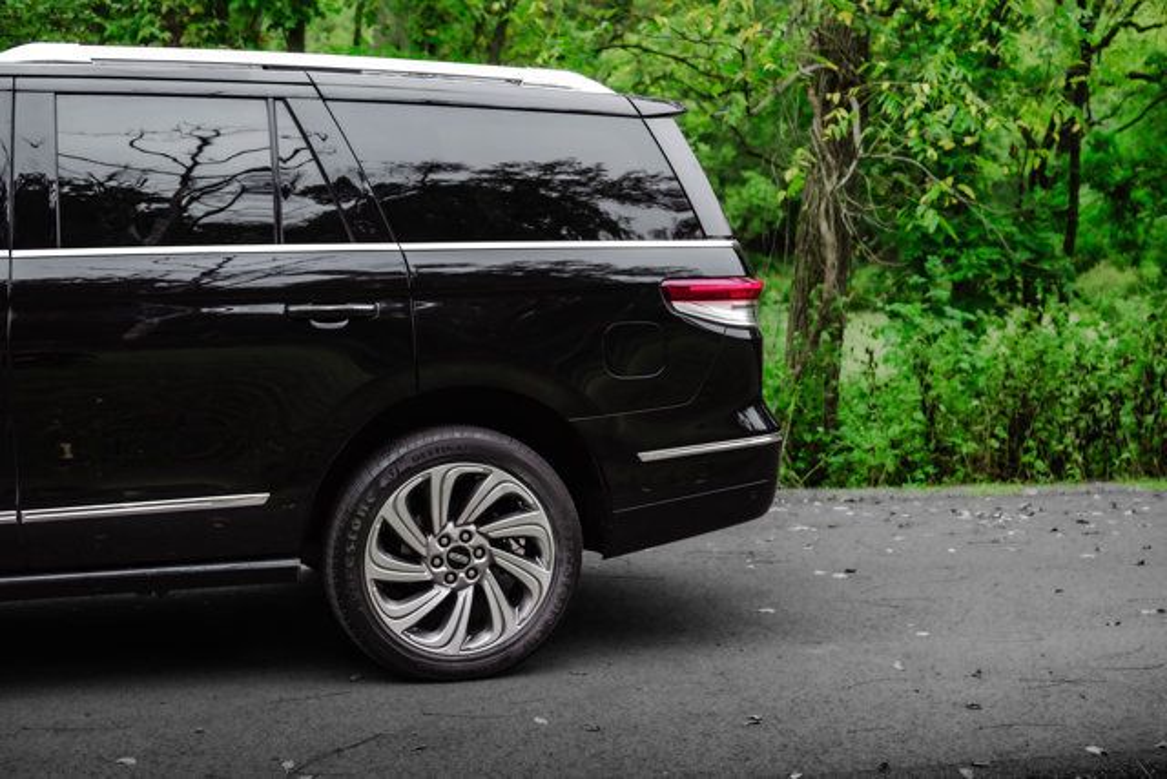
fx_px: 1621
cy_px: 390
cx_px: 584
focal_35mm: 50
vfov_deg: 27.0
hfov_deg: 39.6
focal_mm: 50
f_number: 4.5
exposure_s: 1/200
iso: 500
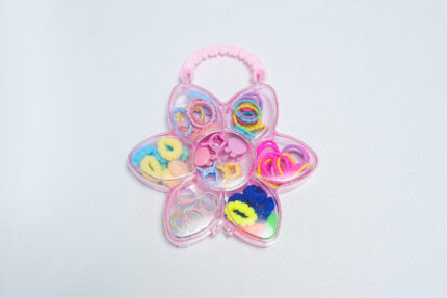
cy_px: 149
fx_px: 646
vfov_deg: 26.0
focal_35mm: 52
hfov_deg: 38.2
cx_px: 224
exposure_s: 1/160
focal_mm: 35
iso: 2500
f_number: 10
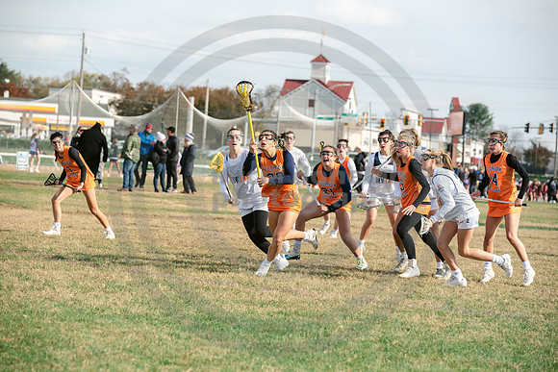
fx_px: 2093
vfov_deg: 10.2
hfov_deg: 15.2
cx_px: 279
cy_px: 186
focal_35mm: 135
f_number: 5
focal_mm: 135
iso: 250
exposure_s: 1/1600
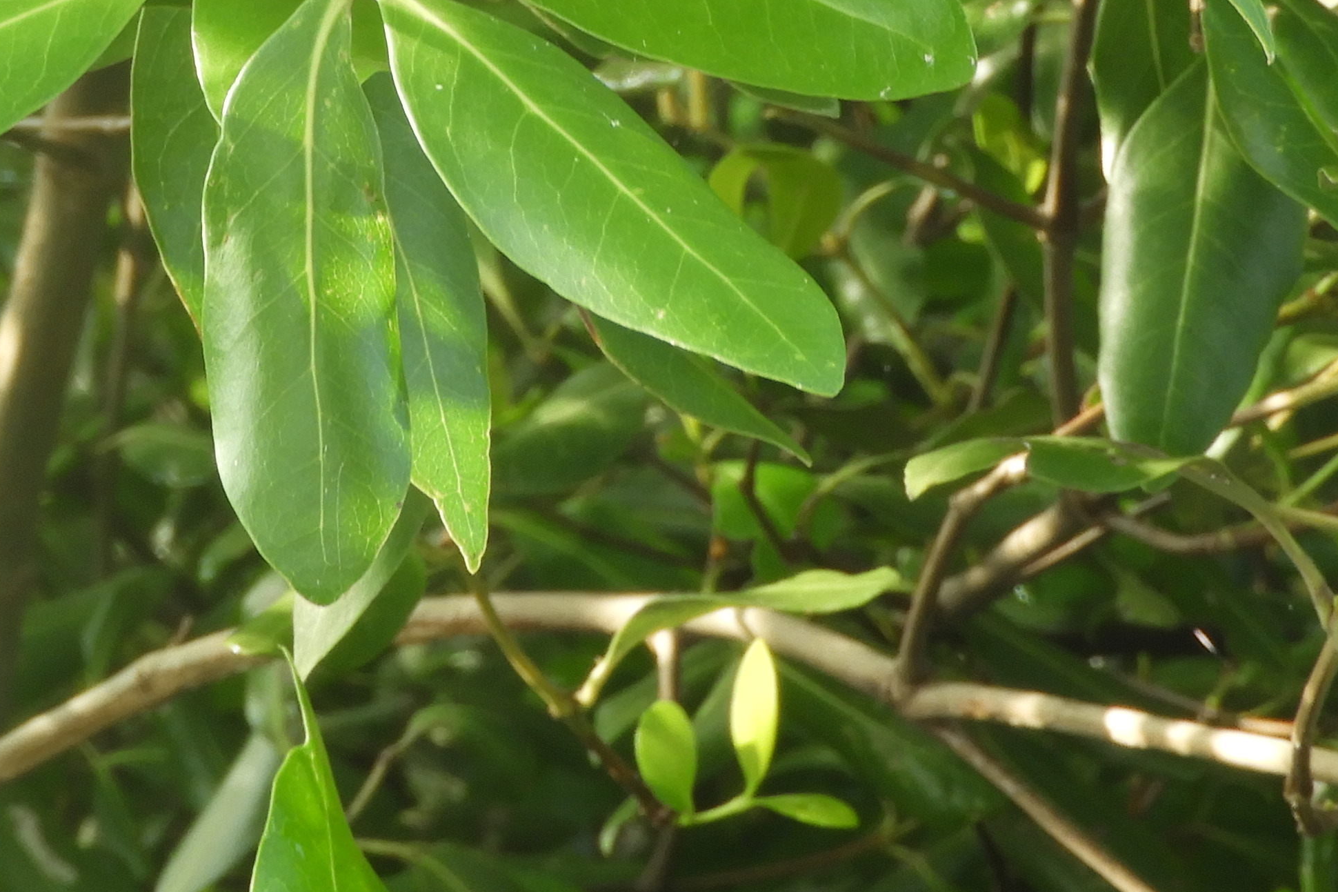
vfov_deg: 5.2
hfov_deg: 7.8
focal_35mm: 264
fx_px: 9810
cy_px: -251
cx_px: 222
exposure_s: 1/60
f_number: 4.8
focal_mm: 17
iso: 100
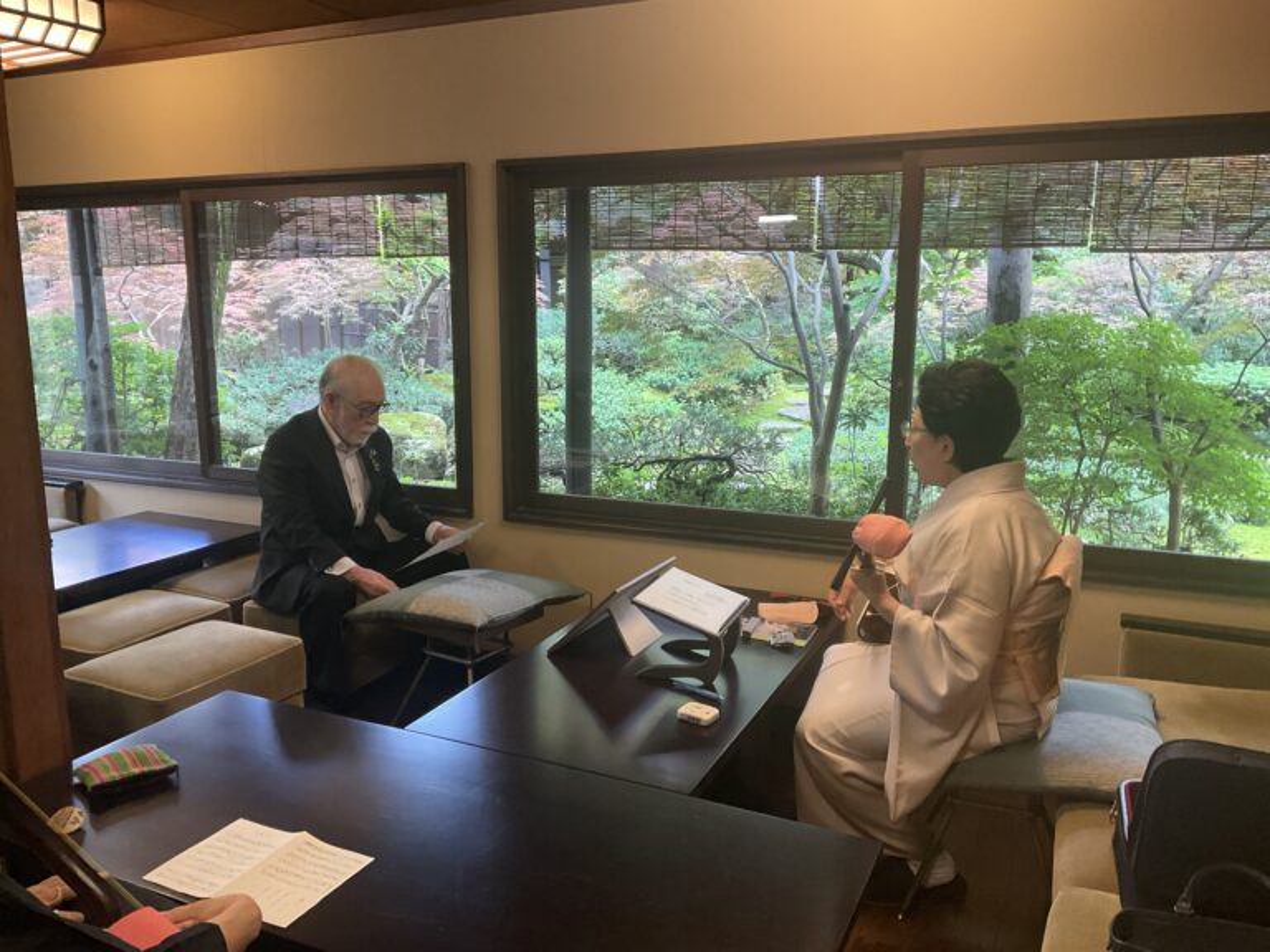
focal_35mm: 29
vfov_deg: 48.2
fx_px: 1064
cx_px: 635
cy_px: 476
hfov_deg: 61.7
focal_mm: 3
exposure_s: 1/50
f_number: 1.8
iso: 160
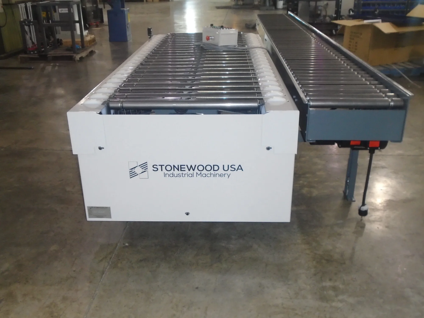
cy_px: 159
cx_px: 212
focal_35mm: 36
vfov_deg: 39.7
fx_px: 441
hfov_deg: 51.4
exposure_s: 1/40
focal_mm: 6.4
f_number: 3.8
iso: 400
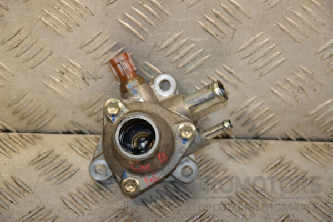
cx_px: 166
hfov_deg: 15.2
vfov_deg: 10.2
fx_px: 1249
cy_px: 111
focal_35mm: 135
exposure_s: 1/200
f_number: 7.1
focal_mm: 90
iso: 800
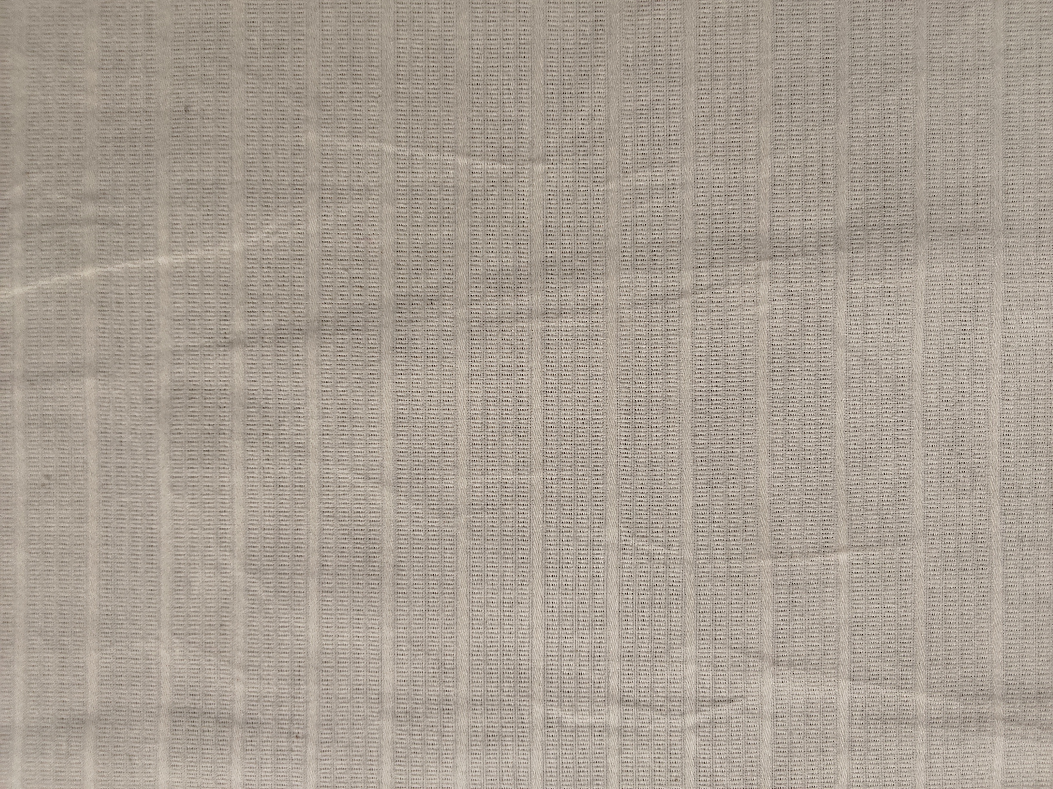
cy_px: 394
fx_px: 791
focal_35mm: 26
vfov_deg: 53.1
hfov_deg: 67.3
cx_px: 526
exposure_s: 1/100
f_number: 2
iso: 80
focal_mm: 2.78
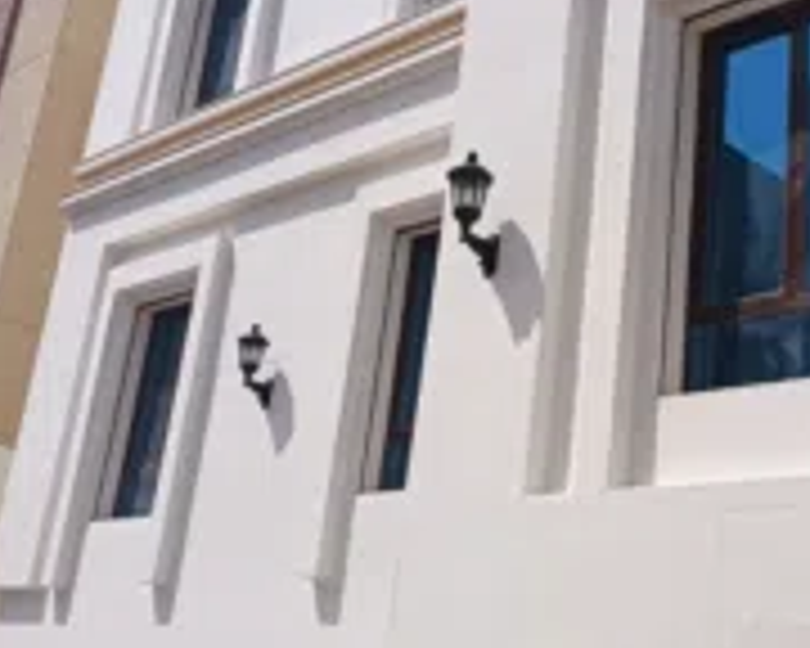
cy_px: 306
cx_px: 590
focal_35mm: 52
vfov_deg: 29.1
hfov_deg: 35.3
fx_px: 1247
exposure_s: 1/838
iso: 105
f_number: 1.75
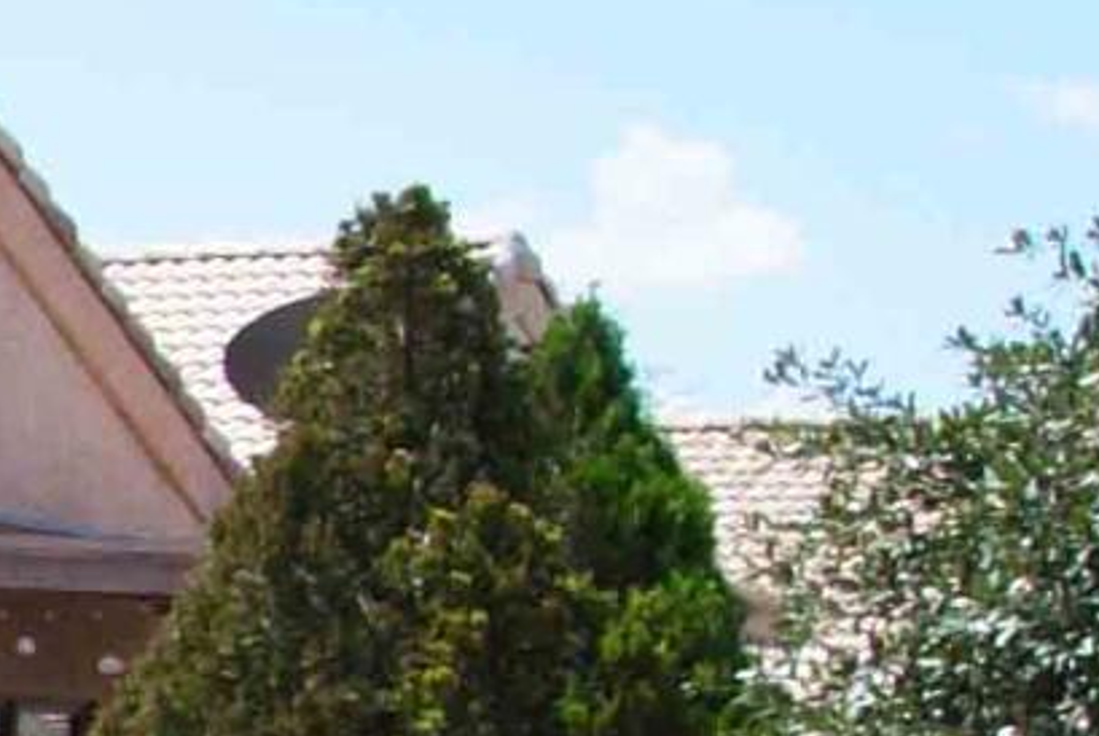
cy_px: 1523
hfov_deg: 8.6
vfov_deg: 6.7
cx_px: -2230
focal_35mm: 198
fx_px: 6053
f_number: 10
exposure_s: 1/125
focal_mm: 18
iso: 100
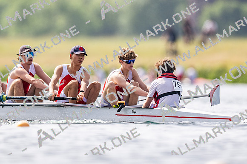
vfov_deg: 1.5
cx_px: 124
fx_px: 6171
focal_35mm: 900
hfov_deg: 2.3
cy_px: 82
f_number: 4
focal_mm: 600
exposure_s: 1/2500
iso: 180
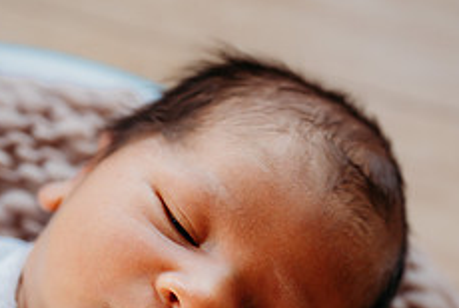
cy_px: 286
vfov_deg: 10.9
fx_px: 1596
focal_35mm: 125
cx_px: 206
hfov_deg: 16.4
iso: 500
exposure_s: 1/250
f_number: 3.5
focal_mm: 64
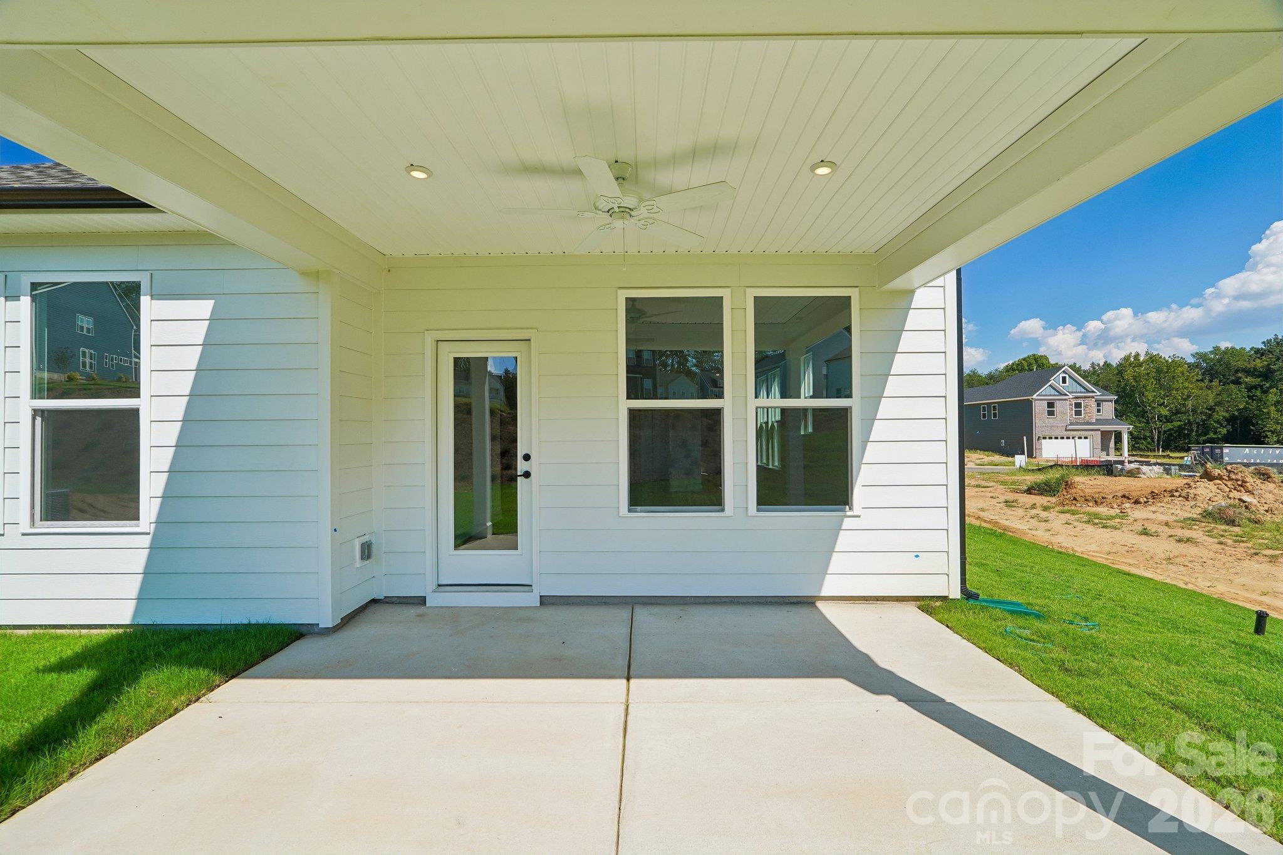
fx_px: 535
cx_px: 642
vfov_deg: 77.3
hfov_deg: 100.4
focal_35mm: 15
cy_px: 428
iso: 100
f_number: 8
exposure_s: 1/125
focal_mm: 10
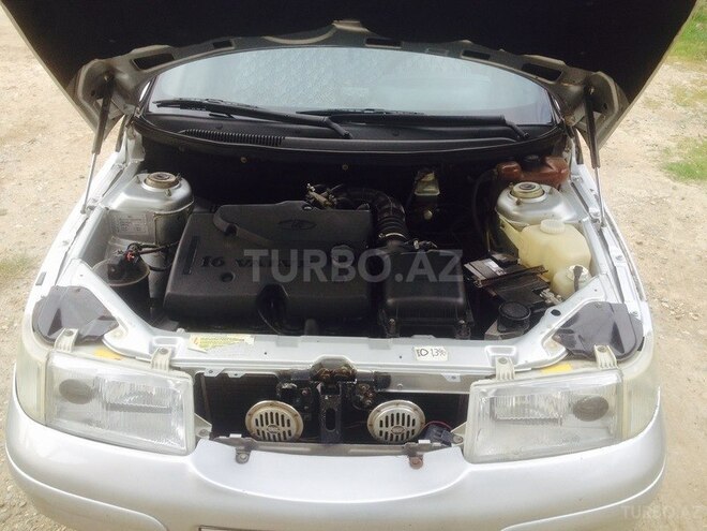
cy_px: 266
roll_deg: +1.1
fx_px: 715
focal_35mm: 35
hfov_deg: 52.6
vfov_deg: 40.7
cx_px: 354
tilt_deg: -34.9
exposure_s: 1/279
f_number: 2.4
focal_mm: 4.28
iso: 50
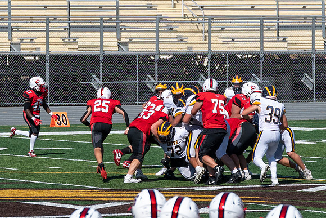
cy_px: 53
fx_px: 3360
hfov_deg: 5.6
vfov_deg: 3.7
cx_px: 145
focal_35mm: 371
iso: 100
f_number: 2.8
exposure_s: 1/3200
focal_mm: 70
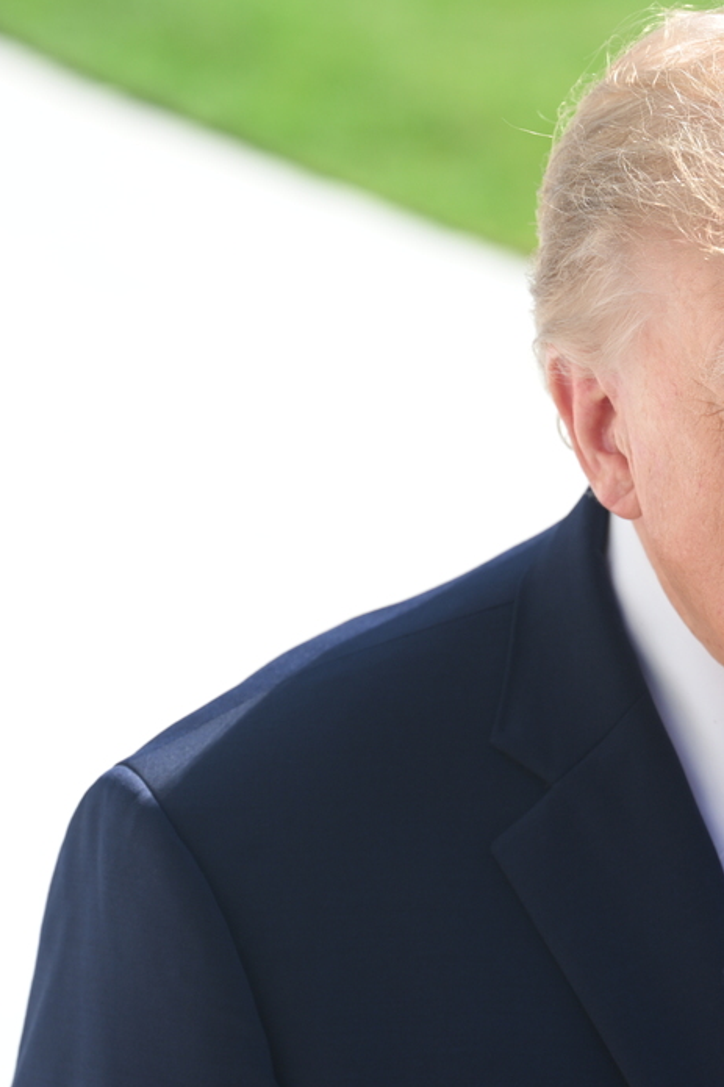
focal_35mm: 190
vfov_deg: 10.8
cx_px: 777
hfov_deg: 7.2
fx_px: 5734
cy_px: 555
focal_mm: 110
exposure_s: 1/800
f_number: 5
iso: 280
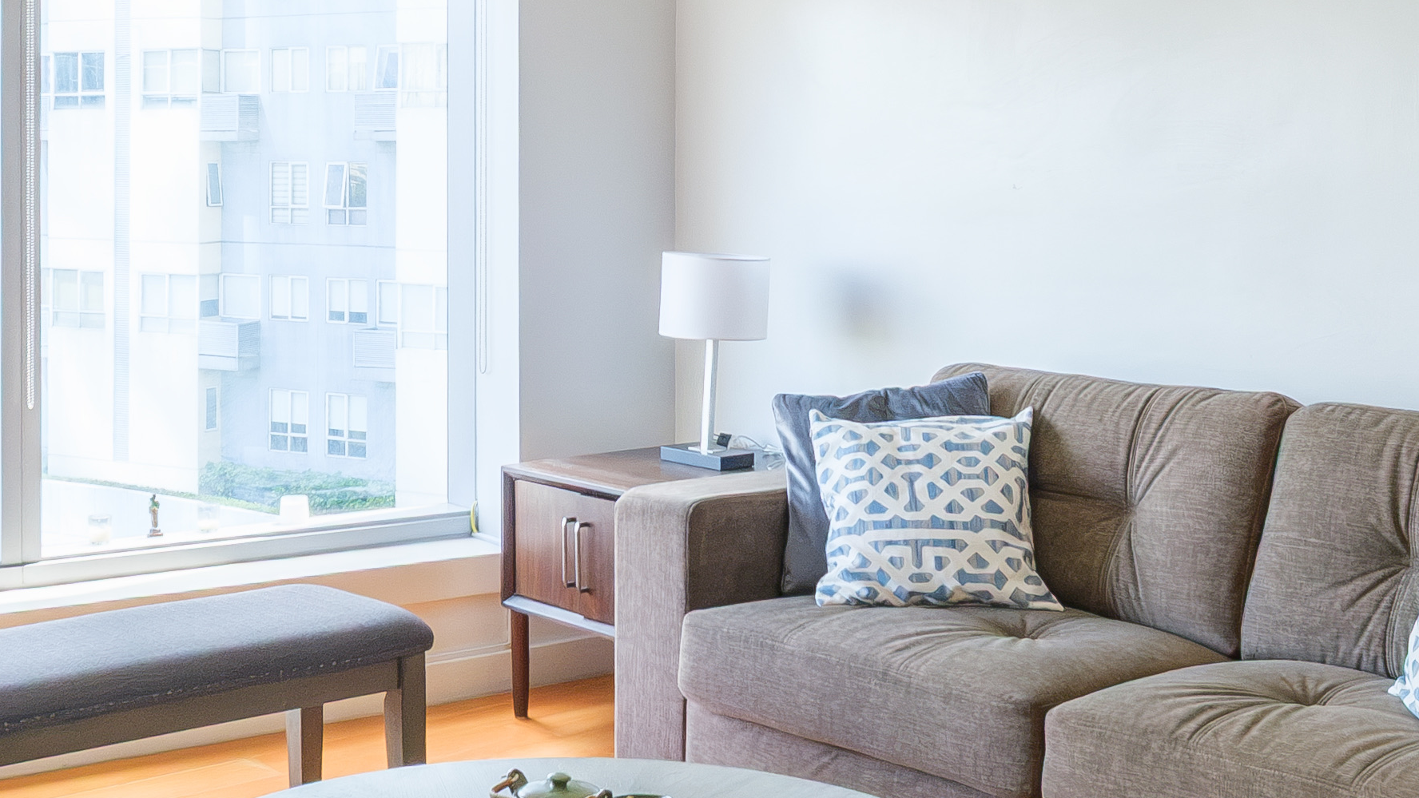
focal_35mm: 54
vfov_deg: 21.9
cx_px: 502
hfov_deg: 38.2
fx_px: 2032
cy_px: 153
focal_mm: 10
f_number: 8
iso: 800
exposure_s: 1/13
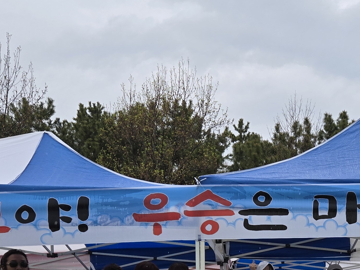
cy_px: 315
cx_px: 314
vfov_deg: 20.6
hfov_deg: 28.0
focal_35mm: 67
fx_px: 697
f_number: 1.8
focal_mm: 5.4
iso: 80
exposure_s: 1/1339
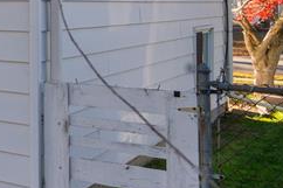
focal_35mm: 72
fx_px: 566
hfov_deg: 18.8
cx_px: -272
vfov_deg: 18.0
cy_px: -37
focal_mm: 17
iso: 320
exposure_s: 1/500
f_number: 9
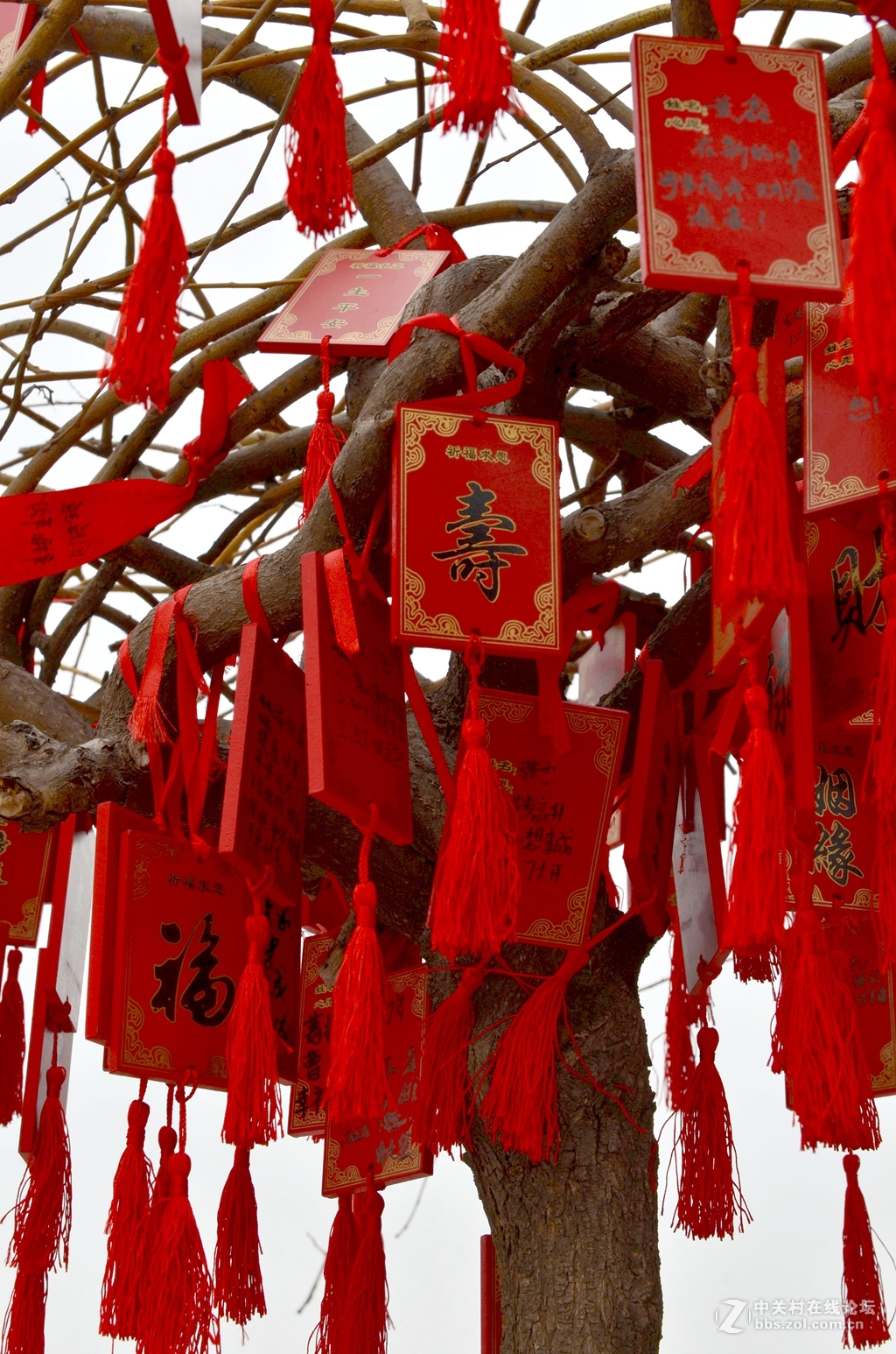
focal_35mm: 68
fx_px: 2531
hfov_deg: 20.1
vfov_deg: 29.9
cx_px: 448
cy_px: 677
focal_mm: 45
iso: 100
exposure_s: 1/160
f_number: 9
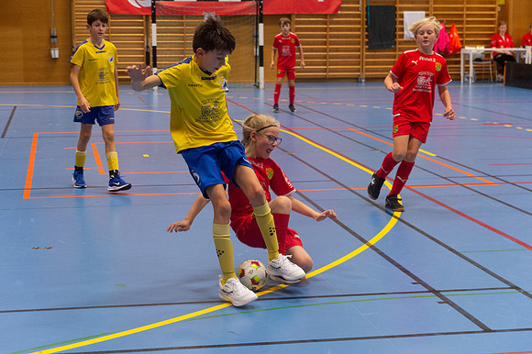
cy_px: 177
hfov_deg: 27.0
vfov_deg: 18.1
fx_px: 1109
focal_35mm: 75
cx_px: 266
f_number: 3.5
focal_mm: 70
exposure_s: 1/400
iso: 3600
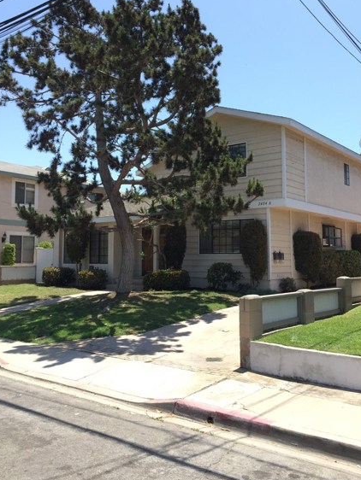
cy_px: 226
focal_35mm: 33
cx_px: 199
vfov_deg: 55.3
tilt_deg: +6.0
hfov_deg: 42.9
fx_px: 459
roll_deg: +0.2
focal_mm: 4.15
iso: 32
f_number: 2.2
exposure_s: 1/807
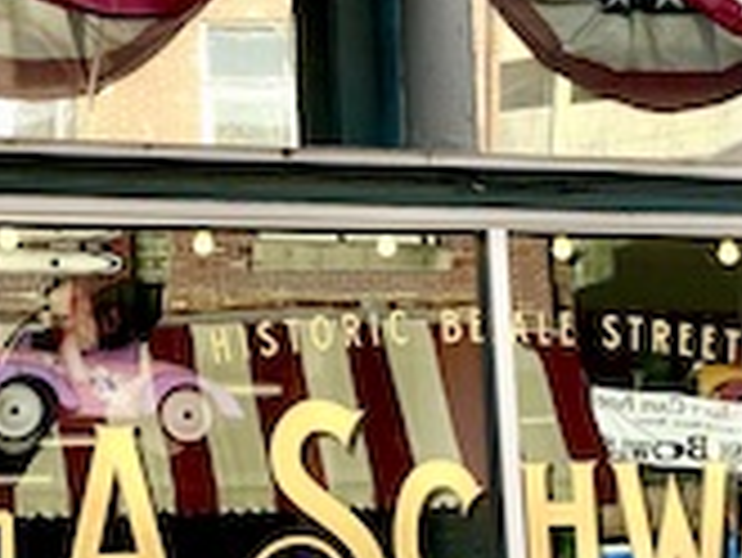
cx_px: 238
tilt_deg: +7.6
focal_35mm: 102
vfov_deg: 14.5
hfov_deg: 19.2
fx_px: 2188
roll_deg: +2.6
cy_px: 333
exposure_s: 1/252
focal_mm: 4
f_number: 1.8
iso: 20
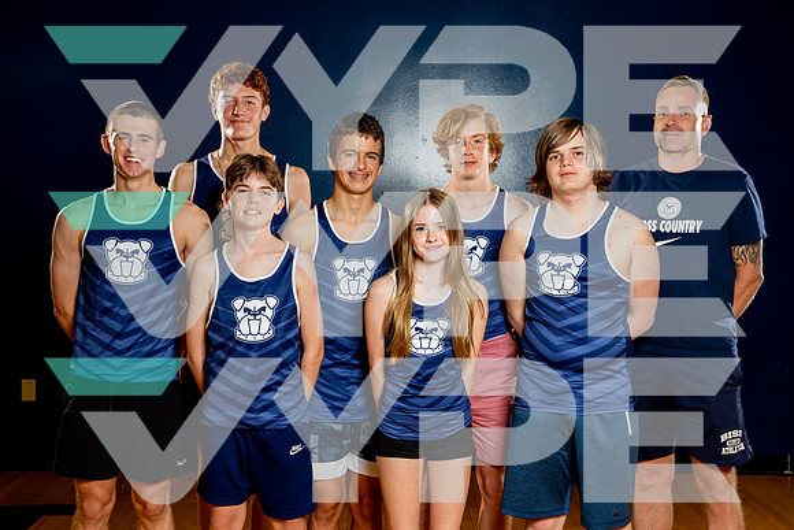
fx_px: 1066
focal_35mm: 48
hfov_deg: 40.8
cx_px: 393
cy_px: 255
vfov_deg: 27.9
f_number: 5.6
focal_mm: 45
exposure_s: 1/250
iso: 800
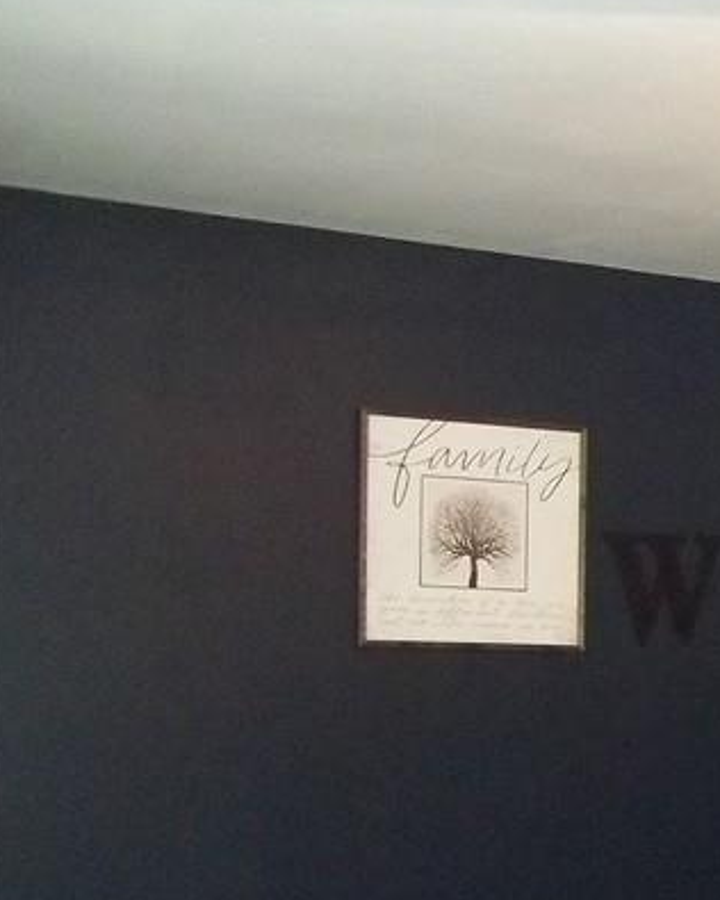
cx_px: 1151
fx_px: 2158
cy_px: 811
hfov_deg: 16.8
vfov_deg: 23.0
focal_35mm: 81
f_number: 2.9
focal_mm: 5.7
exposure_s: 1/30
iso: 400
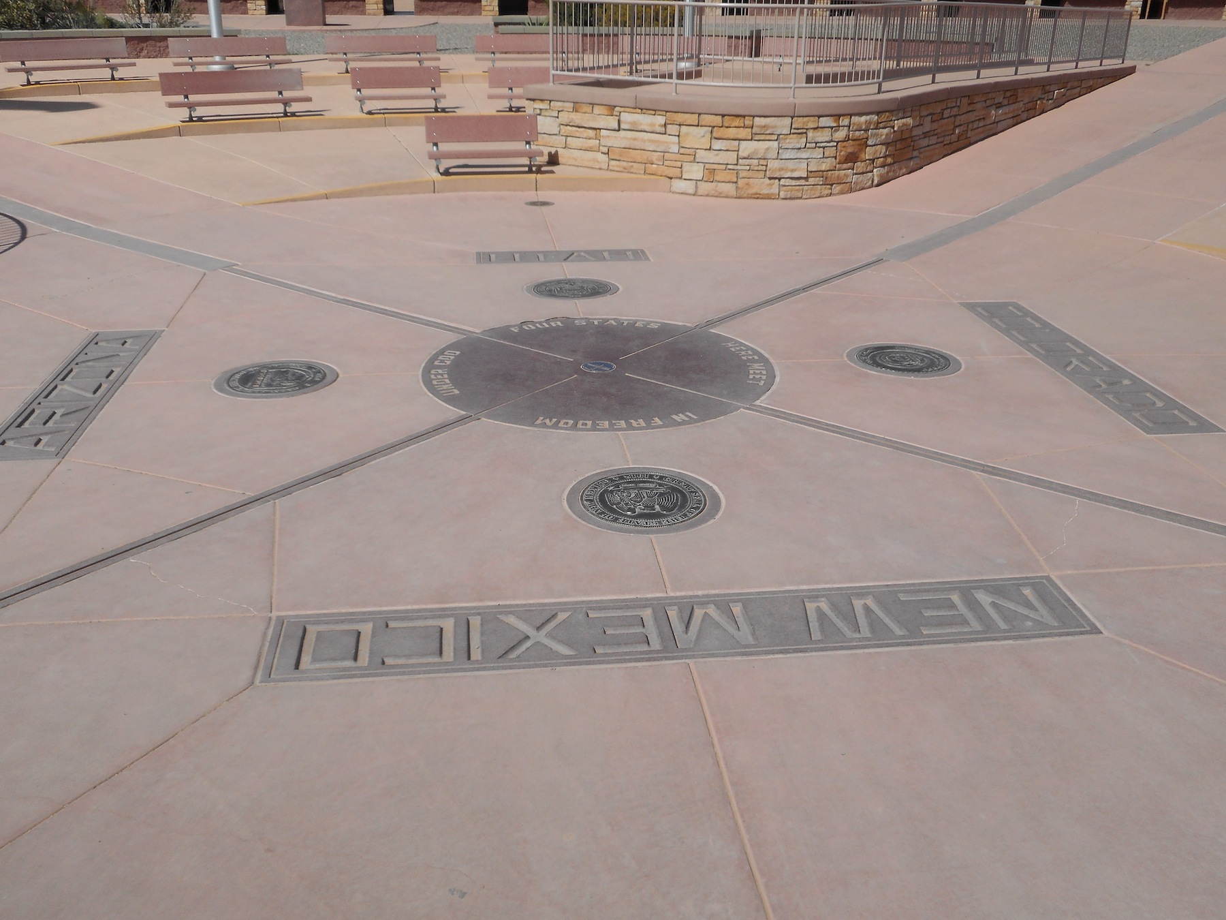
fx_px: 1204
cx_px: 613
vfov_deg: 41.8
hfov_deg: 54.0
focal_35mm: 34
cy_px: 460
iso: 80
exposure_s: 1/1250
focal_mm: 6
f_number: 4.2
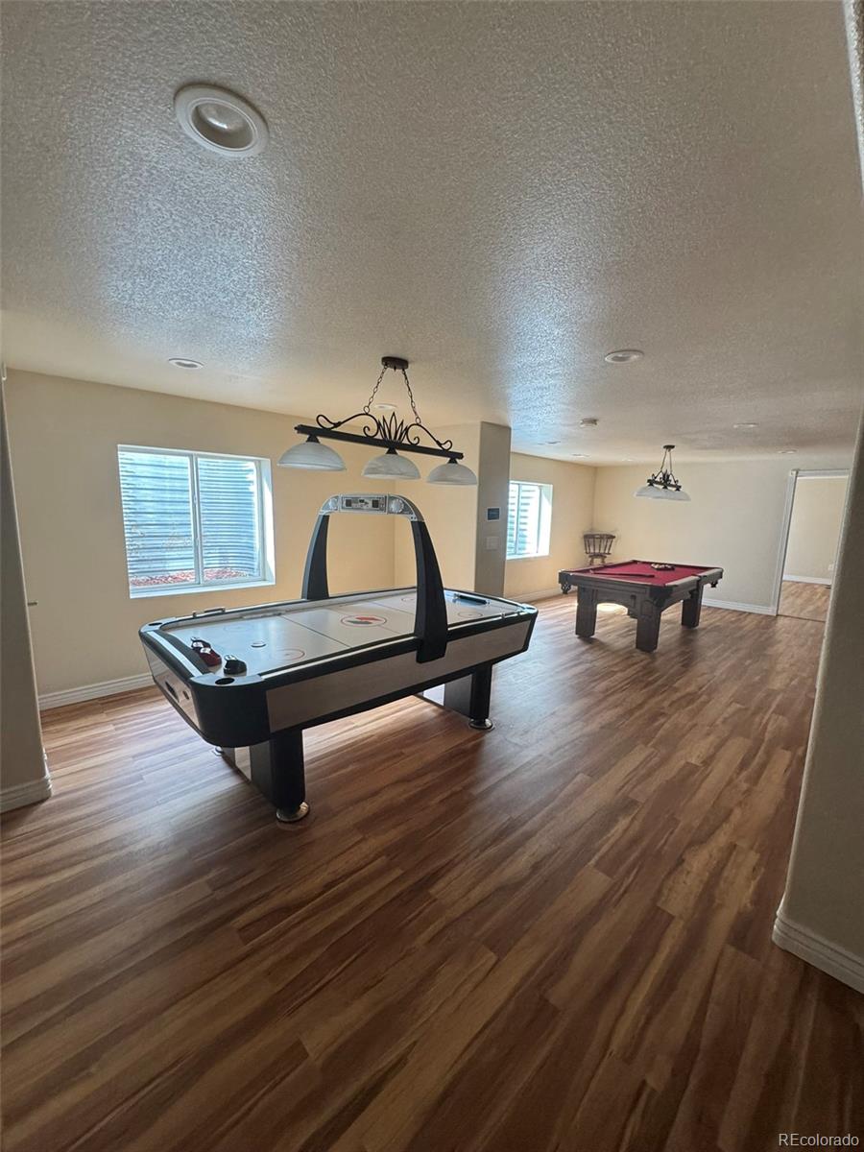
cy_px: 576
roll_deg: -1.0
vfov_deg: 102.1
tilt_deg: -9.4
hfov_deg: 85.7
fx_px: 466
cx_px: 432
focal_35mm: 14
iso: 320
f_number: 2.2
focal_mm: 2.22
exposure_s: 1/99
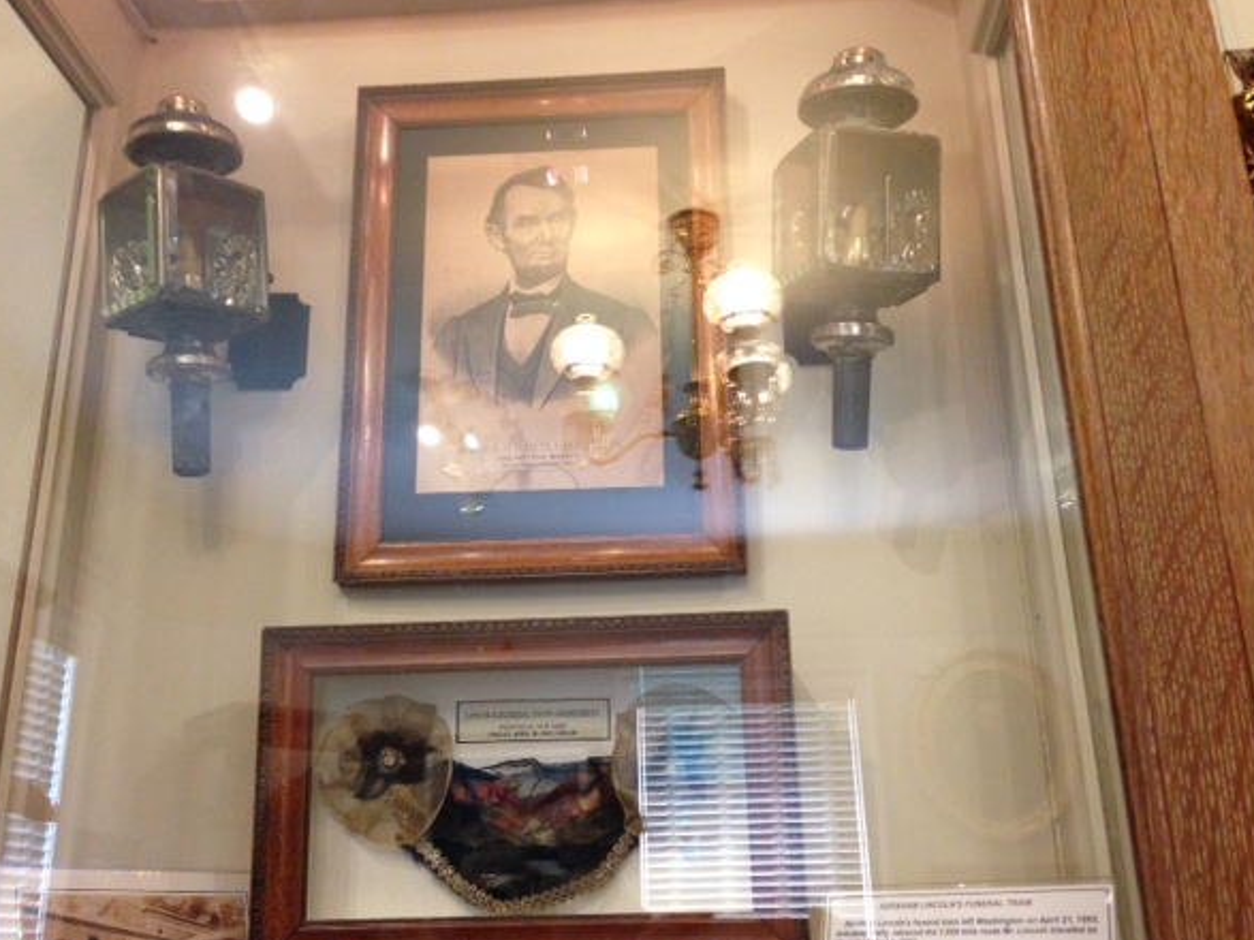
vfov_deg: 39.6
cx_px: 590
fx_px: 1304
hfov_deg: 51.3
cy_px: 494
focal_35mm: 36
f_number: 2.4
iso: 250
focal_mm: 4.12
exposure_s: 1/20
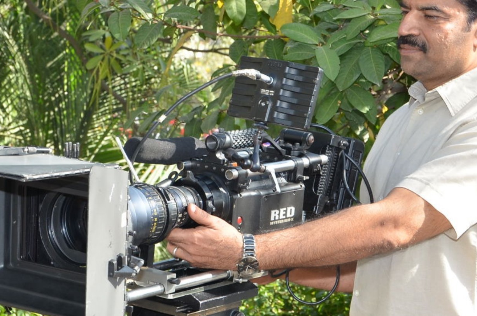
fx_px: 1905
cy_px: 192
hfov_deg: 14.3
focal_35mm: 144
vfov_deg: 9.5
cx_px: 175
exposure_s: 1/125
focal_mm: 52
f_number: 6.3
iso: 320
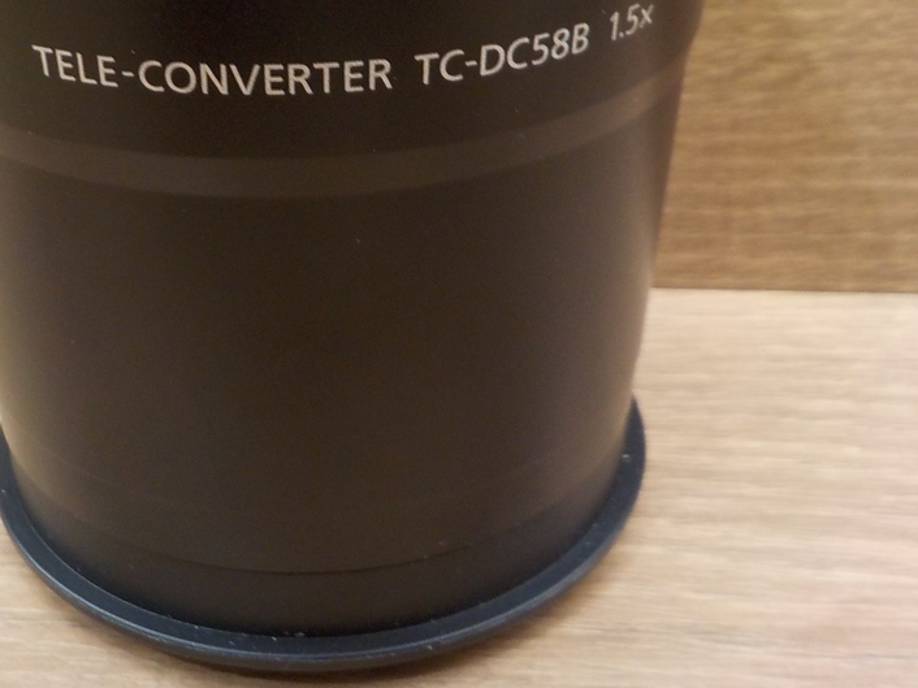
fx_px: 1352
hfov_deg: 37.2
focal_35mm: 51
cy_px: 130
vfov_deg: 27.9
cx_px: 333
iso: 200
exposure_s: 1/30
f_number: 3.3
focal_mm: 4.1
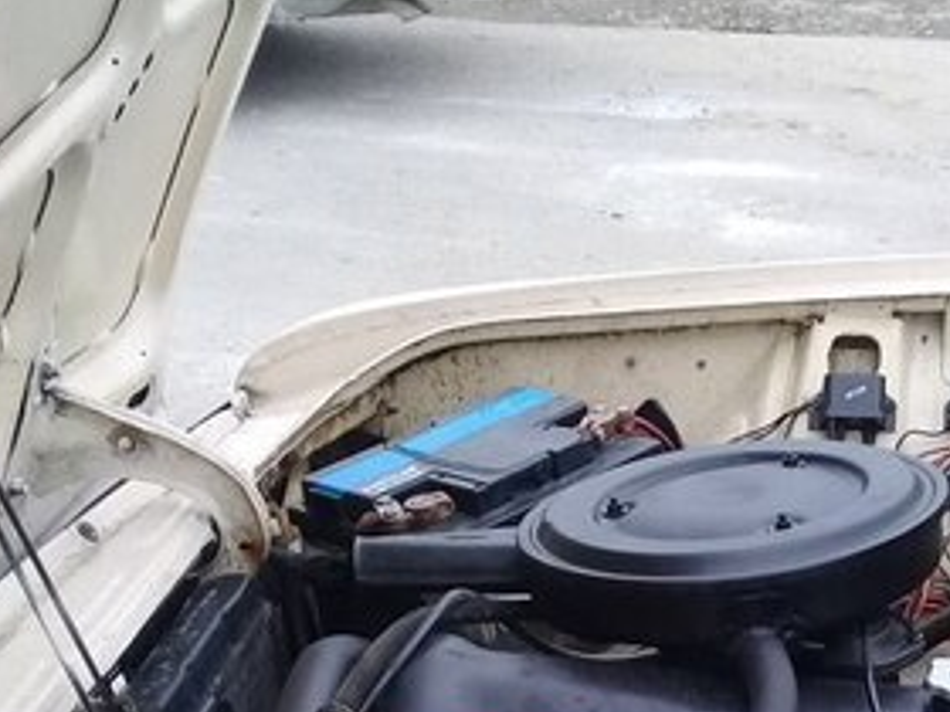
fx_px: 2003
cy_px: 822
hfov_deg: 26.5
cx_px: 641
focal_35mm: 73
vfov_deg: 19.2
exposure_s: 1/114
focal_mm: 3.3
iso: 50
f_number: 2.2
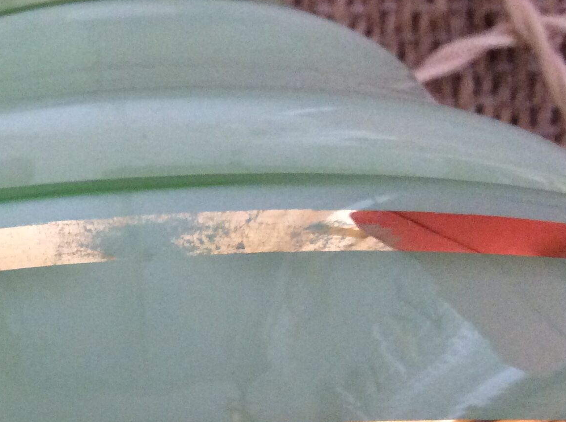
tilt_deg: -83.1
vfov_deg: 20.1
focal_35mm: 72
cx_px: 140
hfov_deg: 26.7
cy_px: 351
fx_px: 1175
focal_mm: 3.3
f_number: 2.4
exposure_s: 1/25
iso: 200
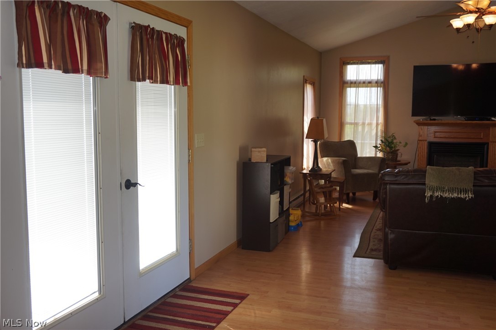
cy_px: 165
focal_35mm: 34
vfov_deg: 38.3
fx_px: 475
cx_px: 248
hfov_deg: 55.1
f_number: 4
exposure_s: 1/60
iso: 125
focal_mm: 23
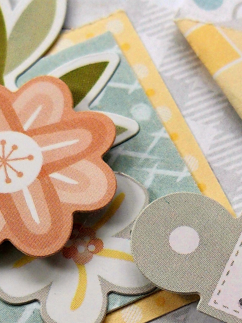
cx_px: 170
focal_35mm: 90
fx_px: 839
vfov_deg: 21.1
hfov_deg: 16.4
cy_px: 312
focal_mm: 6
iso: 100
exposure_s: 1/320
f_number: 2.8
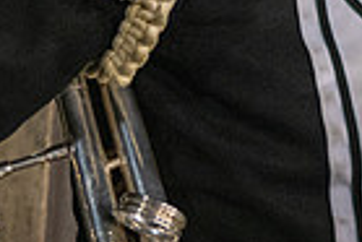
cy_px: -238
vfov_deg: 12.2
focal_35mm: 100
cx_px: 435
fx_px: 1007
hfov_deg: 19.2
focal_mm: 24
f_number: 3.2
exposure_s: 1/500
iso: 2000
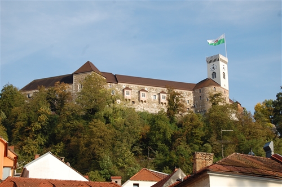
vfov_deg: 16.5
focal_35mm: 82
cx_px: 141
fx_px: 645
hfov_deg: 24.6
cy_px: 94
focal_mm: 55
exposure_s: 1/250
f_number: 8
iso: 200
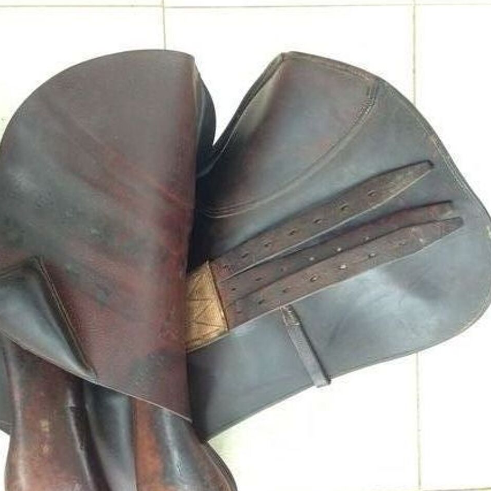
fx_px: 658
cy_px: 259
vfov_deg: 40.9
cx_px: 240
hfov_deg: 40.9
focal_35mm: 41
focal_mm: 4.12
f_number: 2.4
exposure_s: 1/30
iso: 50
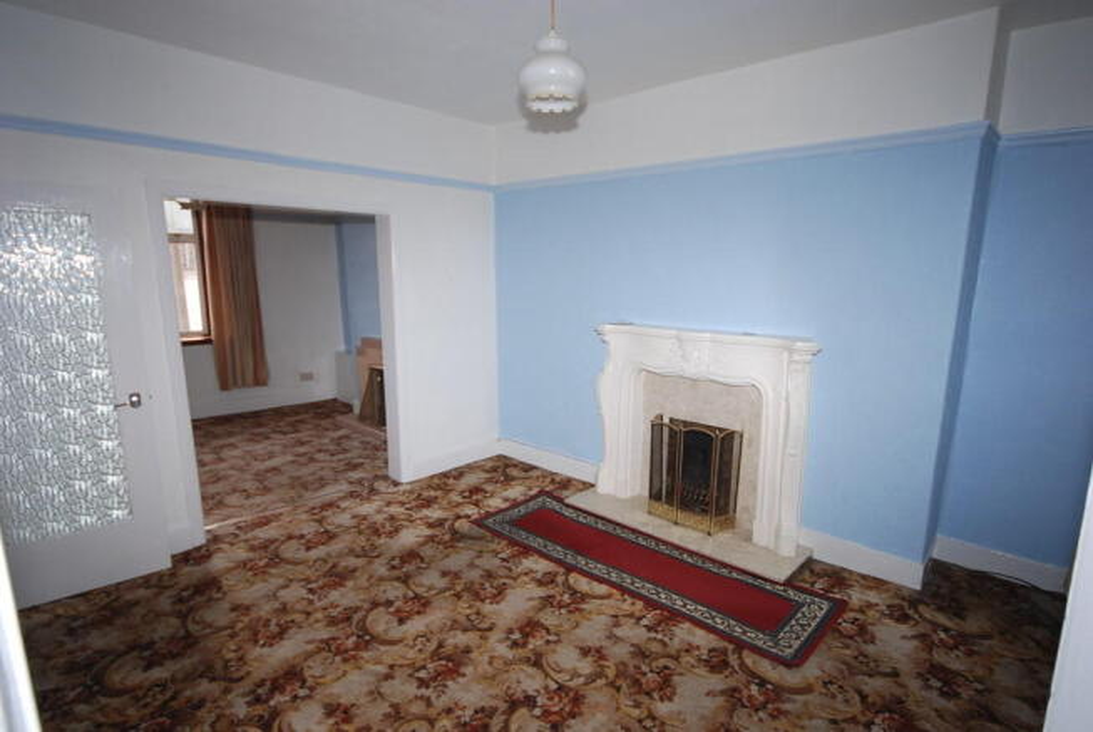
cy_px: 366
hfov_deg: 89.9
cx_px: 546
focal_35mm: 18
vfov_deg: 67.5
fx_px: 547
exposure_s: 1/60
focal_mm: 12
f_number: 4.5
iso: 200
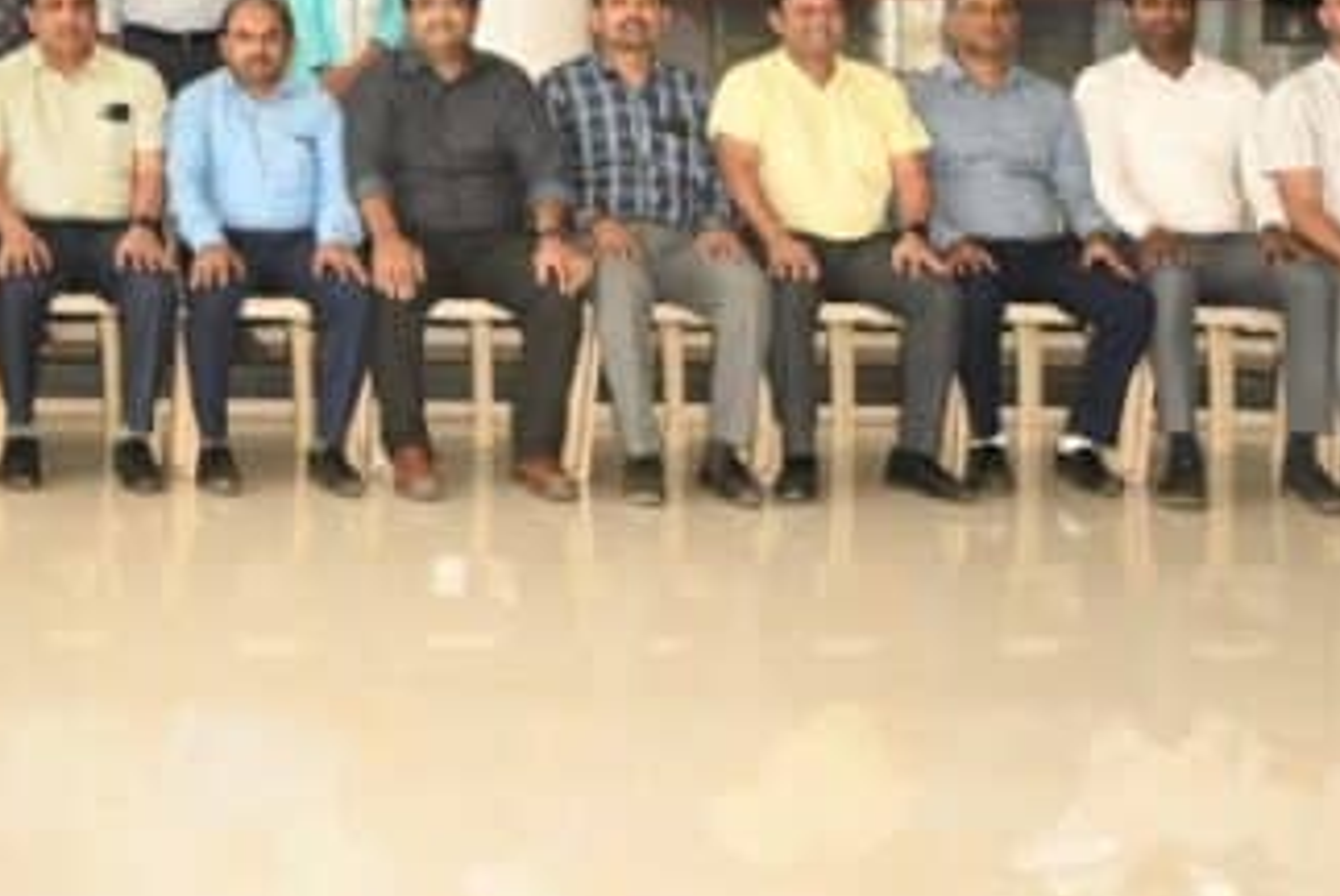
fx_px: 2831
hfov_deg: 24.6
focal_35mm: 76
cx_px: -170
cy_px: -143
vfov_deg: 17.3
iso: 640
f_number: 5.6
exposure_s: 1/200
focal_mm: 24
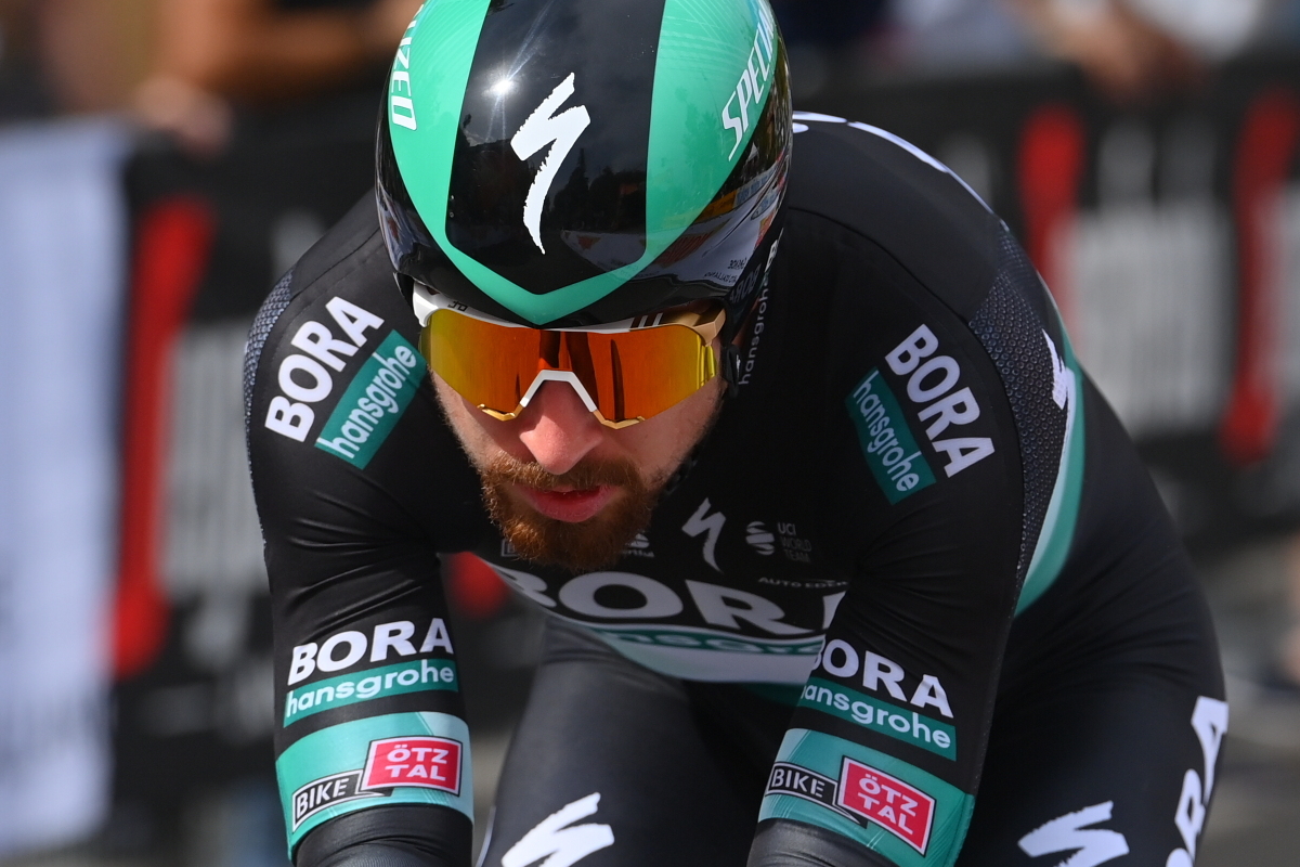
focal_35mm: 200
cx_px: 650
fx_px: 7222
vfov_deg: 6.9
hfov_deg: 10.3
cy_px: 434
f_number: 3.5
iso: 400
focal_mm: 200
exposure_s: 1/4000
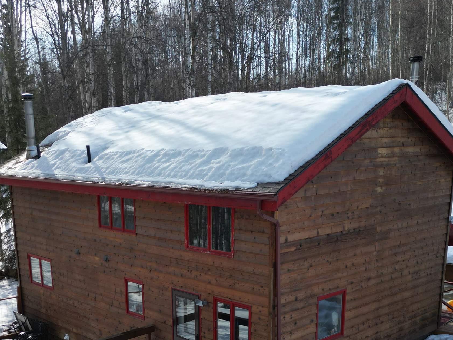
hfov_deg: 42.8
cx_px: 189
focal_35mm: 44
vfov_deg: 31.5
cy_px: 301
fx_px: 576
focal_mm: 6.72
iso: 150
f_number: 1.7
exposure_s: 1/2500
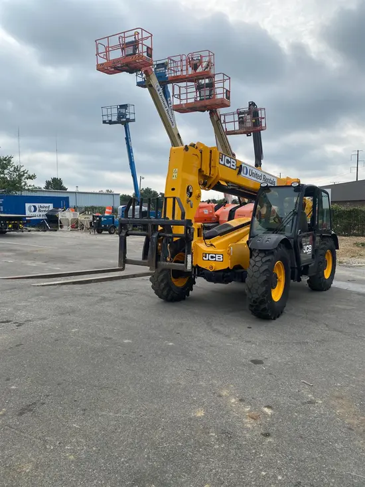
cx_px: 182
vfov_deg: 67.3
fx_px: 365
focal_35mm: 26
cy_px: 244
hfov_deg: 53.1
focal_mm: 4.25
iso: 32
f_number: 1.8
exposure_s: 1/2315
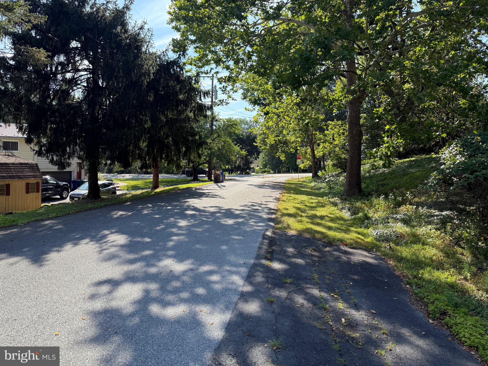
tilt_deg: -0.2
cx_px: 244
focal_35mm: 24
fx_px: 338
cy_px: 183
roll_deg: -2.5
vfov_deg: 56.8
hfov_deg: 71.6
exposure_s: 1/1653
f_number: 1.78
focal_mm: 6.76
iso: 100
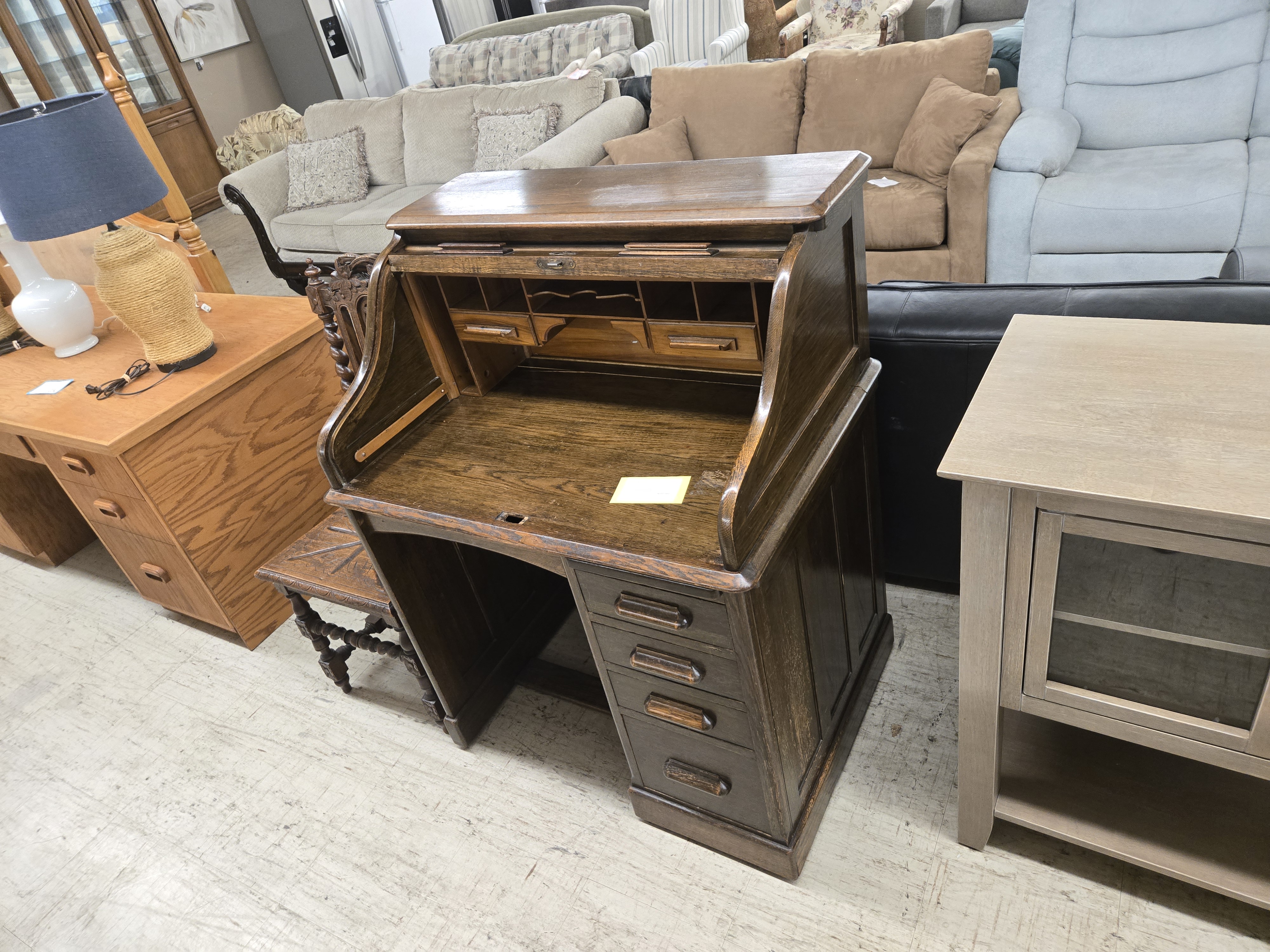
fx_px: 844
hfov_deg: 73.9
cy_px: 476
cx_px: 635
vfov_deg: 58.9
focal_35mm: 23
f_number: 1.8
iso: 500
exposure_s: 1/120
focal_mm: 5.4
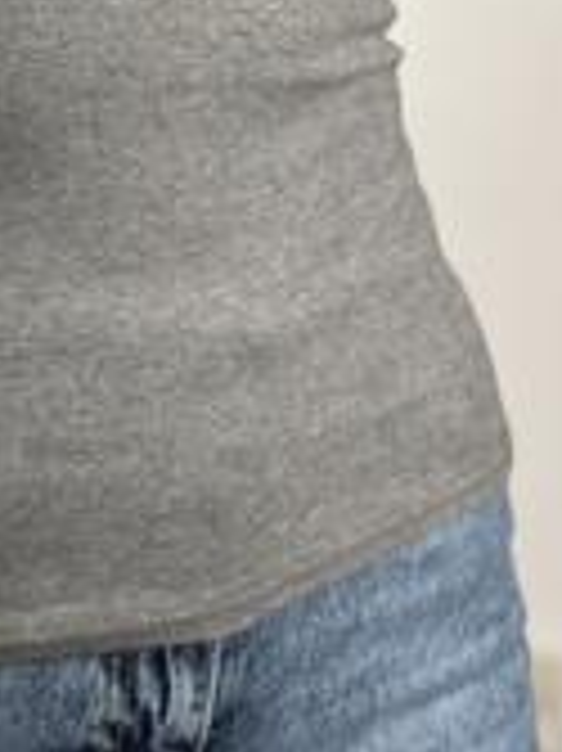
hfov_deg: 12.3
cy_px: -110
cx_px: -27
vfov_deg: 16.0
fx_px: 2579
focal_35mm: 119
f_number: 1.78
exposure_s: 1/100
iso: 160
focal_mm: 6.86
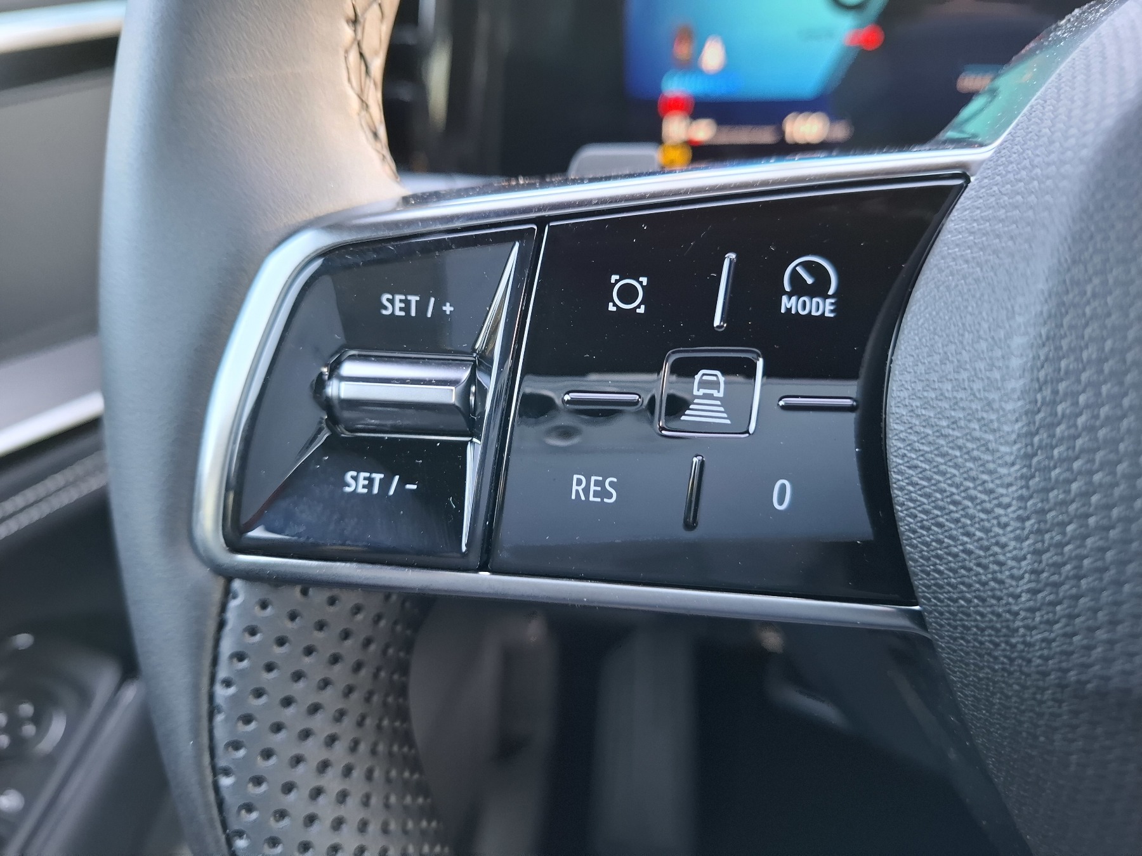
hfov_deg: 73.9
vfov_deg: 58.9
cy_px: 428
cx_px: 571
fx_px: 759
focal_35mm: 23
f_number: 1.8
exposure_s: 1/50
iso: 250
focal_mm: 5.54
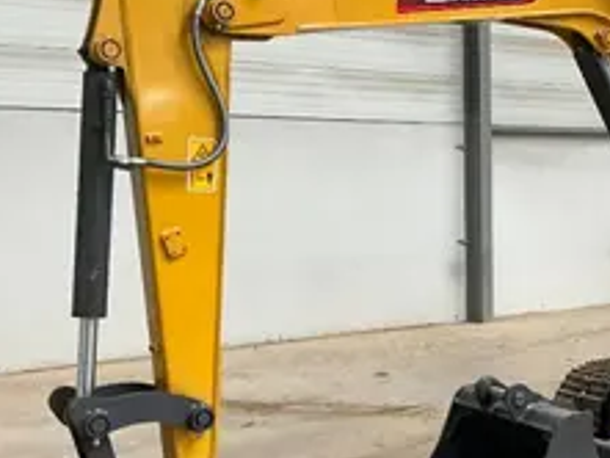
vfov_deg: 23.3
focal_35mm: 63
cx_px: 538
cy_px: 276
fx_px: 1111
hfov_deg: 29.5
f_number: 1.8
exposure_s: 1/60
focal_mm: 3
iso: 160
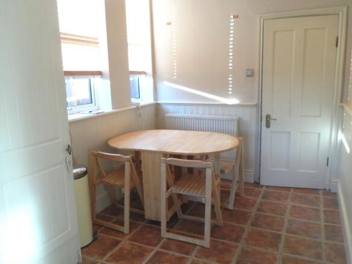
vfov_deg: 49.7
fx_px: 285
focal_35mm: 28
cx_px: 176
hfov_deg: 63.5
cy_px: 132
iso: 100
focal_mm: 4.9
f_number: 3.1
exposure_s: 1/30
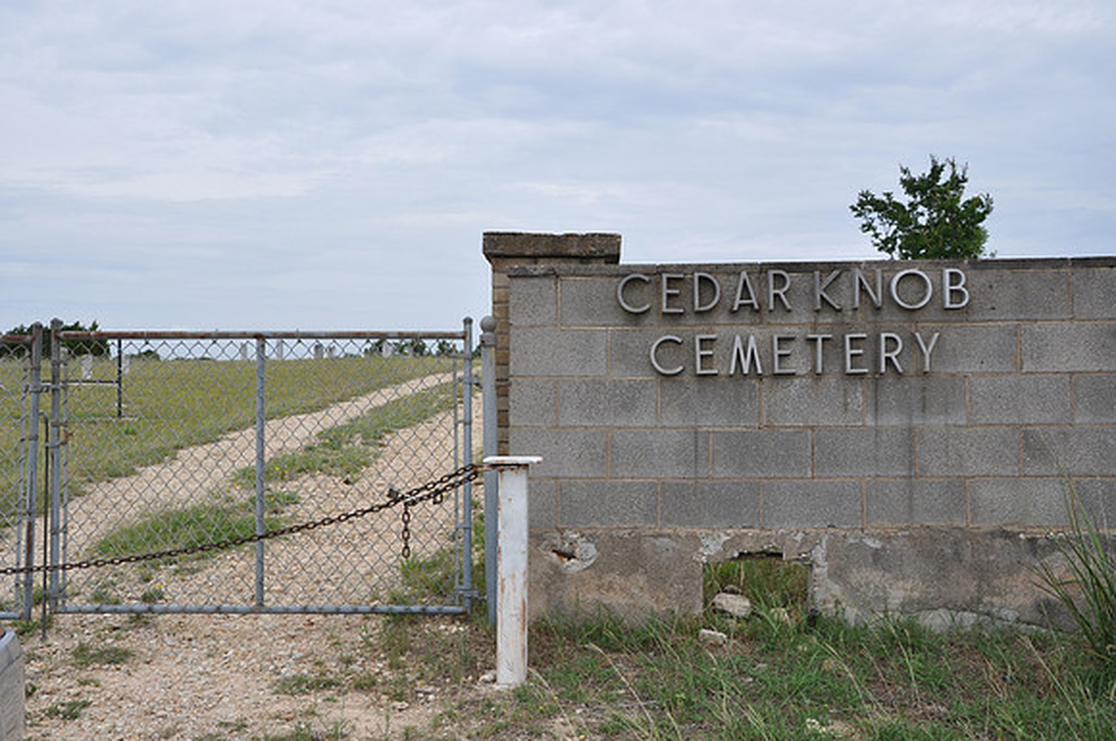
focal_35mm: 36
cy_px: 370
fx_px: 1114
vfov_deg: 36.8
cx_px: 558
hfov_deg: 53.2
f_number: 10
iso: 200
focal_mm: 24
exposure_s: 1/100
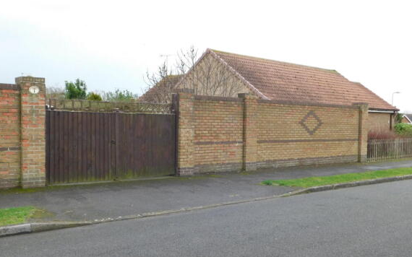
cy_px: 142
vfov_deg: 32.7
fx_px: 438
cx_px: 206
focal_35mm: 39
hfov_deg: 50.4
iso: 125
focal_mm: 6.3
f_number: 3.5
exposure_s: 1/250
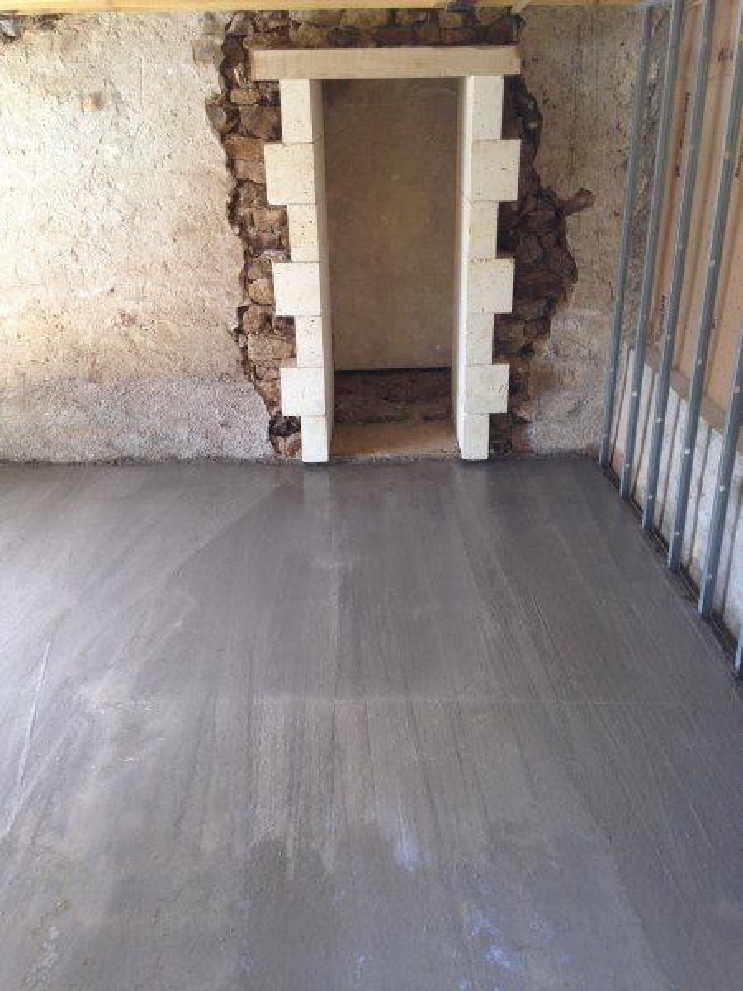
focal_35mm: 33
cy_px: 496
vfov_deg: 55.4
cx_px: 372
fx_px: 944
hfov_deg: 42.9
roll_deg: +0.9
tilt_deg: -24.7
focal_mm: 4.12
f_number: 2.4
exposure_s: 1/40
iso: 50
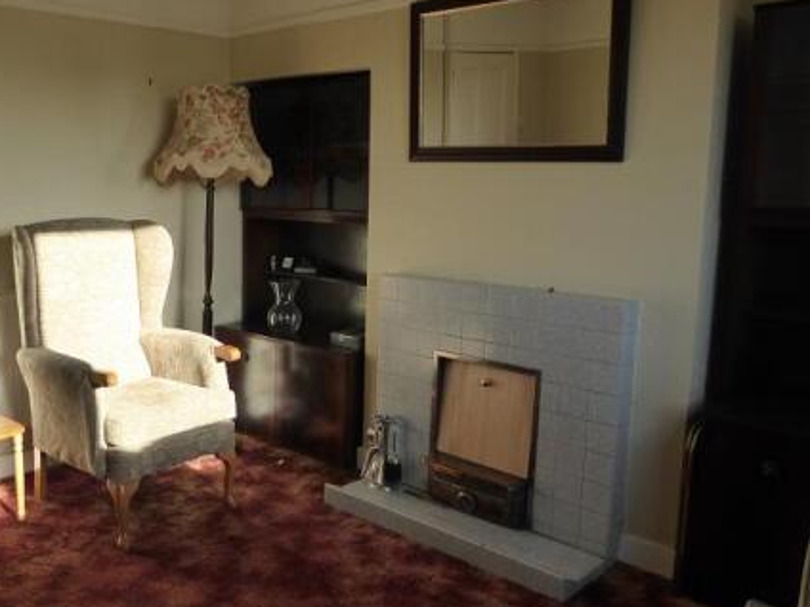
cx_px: 270
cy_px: 289
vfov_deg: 42.9
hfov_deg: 54.2
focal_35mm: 33
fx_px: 772
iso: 200
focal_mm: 4.3
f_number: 3.3
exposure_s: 1/250
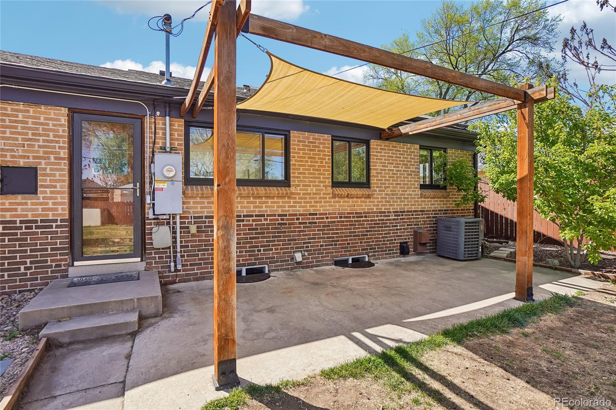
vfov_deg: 67.4
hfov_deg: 90.0
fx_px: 308
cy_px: 205
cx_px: 308
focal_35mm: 18
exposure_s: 1/100
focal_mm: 12
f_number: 8
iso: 100
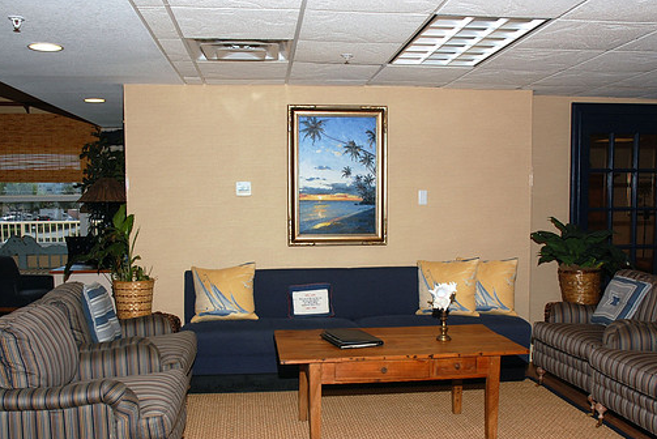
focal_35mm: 38
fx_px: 694
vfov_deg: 35.0
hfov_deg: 50.7
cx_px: 340
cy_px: 251
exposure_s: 1/125
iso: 200
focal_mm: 22
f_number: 8
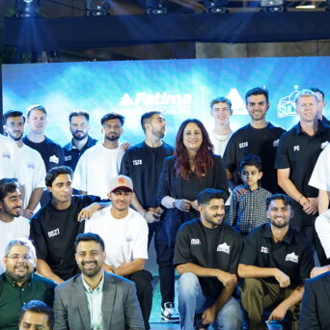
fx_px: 960
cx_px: 207
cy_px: 213
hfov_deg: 19.5
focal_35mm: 89
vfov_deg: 19.5
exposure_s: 1/100
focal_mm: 35
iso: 250
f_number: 2
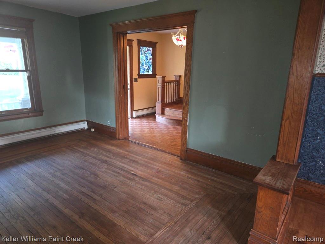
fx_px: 216
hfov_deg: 73.9
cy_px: 122
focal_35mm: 23
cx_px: 162
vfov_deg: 58.9
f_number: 1.8
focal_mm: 5.4
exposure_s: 1/13.4
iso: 125
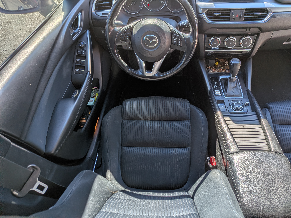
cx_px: 146
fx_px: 202
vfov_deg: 56.8
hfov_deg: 71.6
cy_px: 109
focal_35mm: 24
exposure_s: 1/1754
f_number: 1.7
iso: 28
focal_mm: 4.53
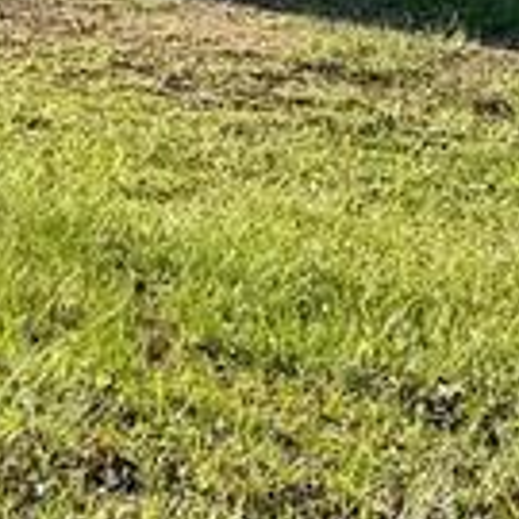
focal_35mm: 161
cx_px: -888
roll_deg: +0.5
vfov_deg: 10.3
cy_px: -369
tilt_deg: +2.6
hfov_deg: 9.2
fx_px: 2731
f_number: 1.78
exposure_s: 1/3279
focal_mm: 6.76
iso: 80
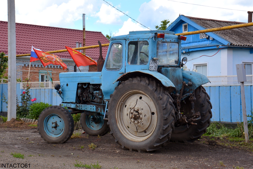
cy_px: 84
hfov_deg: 30.5
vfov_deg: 20.6
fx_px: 464
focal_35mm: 66
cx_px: 126
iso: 160
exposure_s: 1/250
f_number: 8
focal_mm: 44
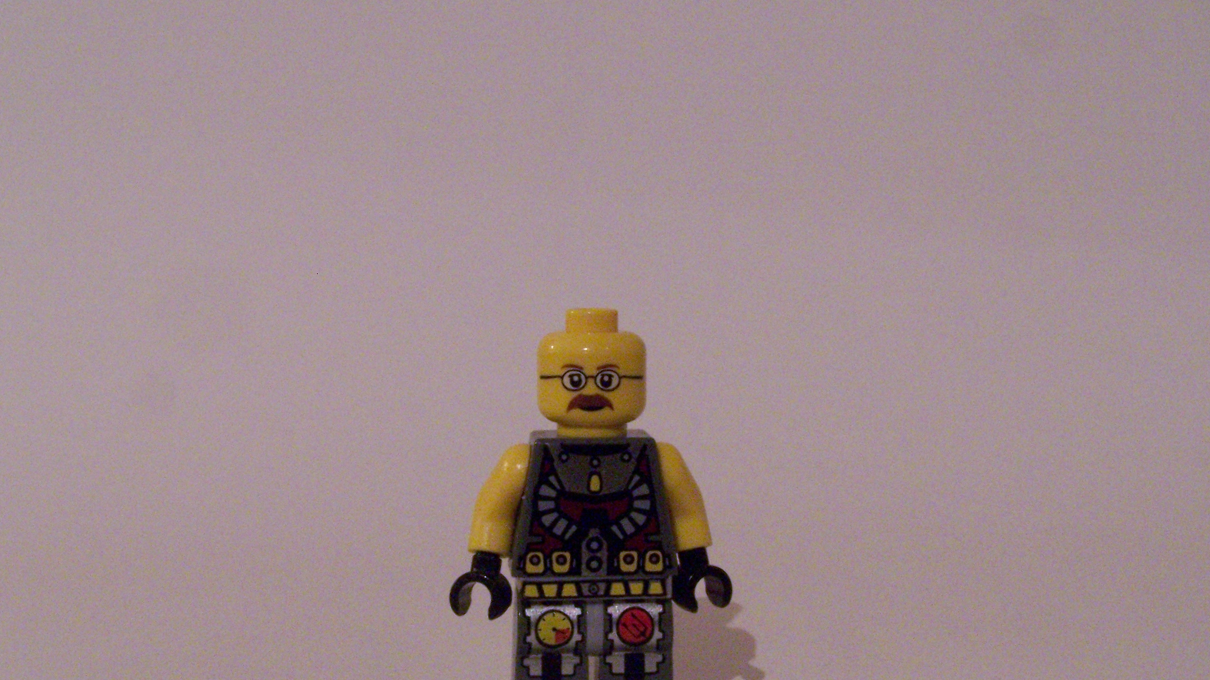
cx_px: 599
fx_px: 1989
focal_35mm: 62
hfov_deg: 33.8
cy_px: 438
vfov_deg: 19.4
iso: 400
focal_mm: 9.3
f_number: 8
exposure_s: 1/4
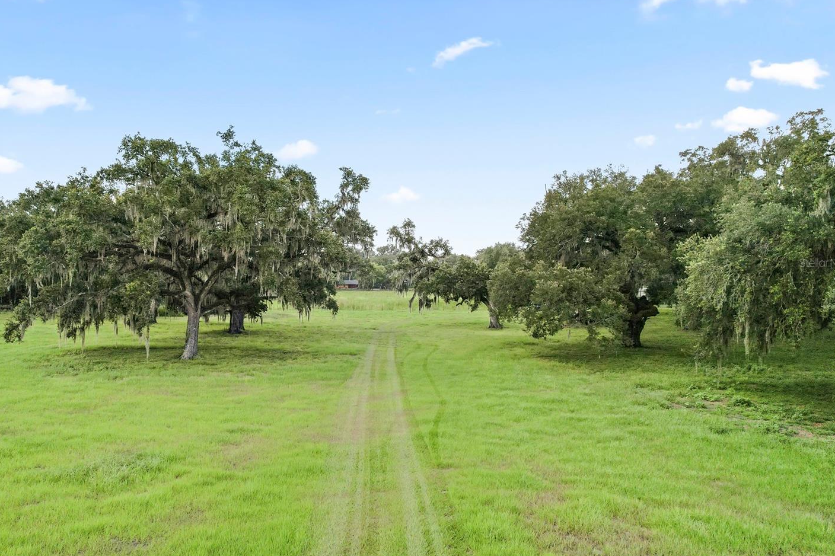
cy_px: 263
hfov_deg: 71.4
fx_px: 580
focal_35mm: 25
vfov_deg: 51.2
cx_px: 378
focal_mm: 8.38
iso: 100
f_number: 2.8
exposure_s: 1/1600
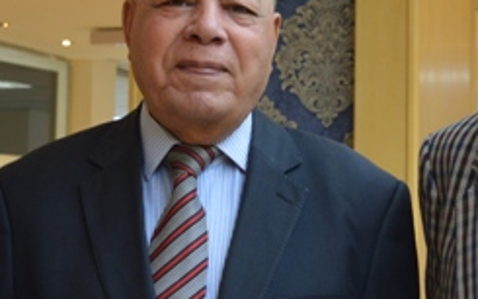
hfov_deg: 18.1
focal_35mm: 115
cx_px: 201
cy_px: 103
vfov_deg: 11.4
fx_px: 1498
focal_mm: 24
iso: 400
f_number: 4
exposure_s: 1/40
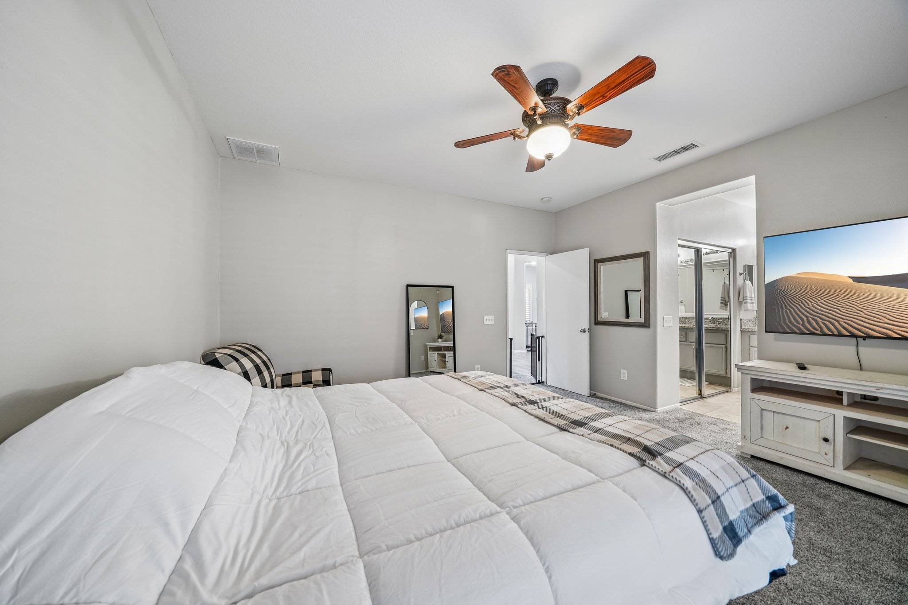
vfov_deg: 90.0
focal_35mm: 12
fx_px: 303
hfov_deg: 112.6
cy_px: 302
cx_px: 454
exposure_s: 1/4
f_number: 8
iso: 400
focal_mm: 12
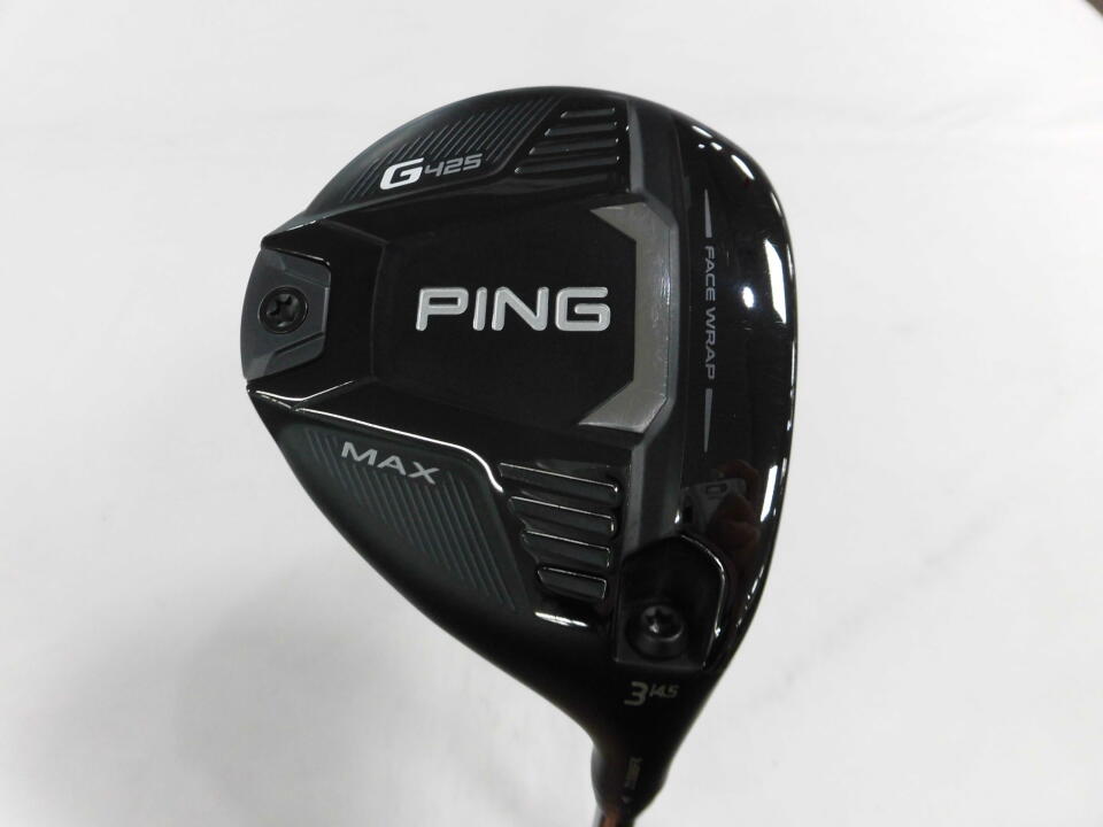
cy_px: 414
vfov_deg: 56.8
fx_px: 765
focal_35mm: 24
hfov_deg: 71.6
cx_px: 552
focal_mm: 4.3
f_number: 3.1
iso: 200
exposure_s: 1/50
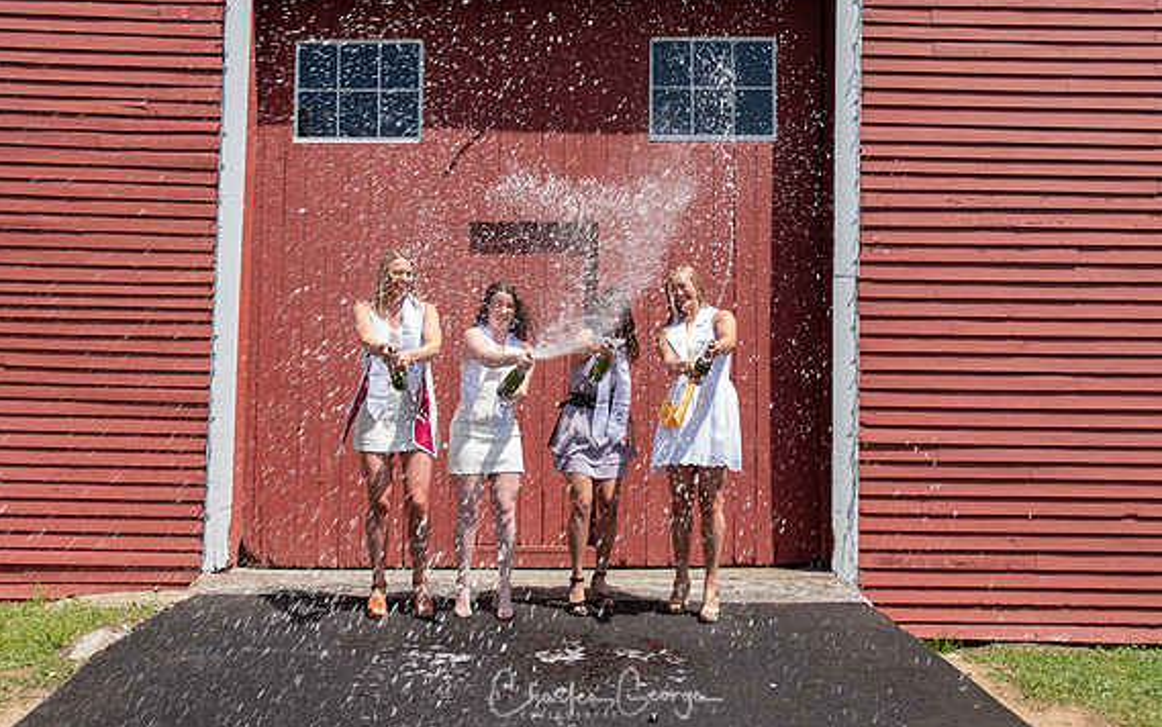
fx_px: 1235
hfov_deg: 50.4
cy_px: 342
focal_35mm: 39
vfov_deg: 32.8
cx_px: 586
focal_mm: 25
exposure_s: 1/250
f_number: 5.6
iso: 100
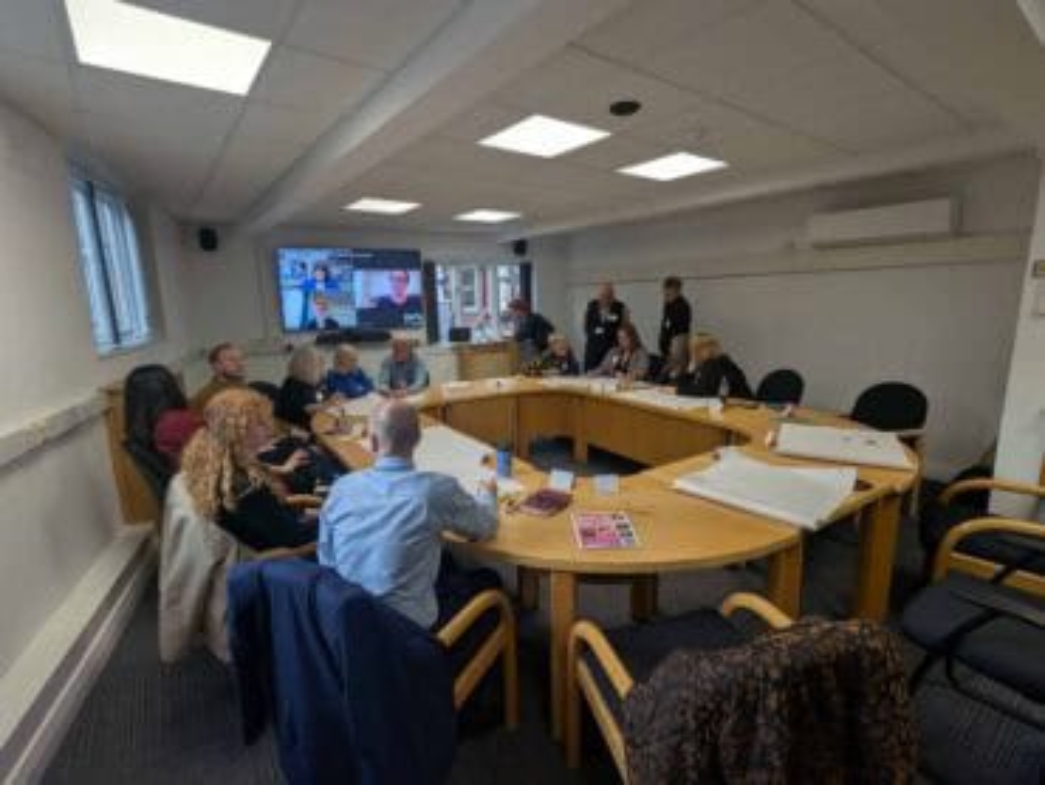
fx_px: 483
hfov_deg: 94.5
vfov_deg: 78.2
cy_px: 392
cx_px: 522
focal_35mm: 16
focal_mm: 2.4
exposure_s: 1/100
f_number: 2.2
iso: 63
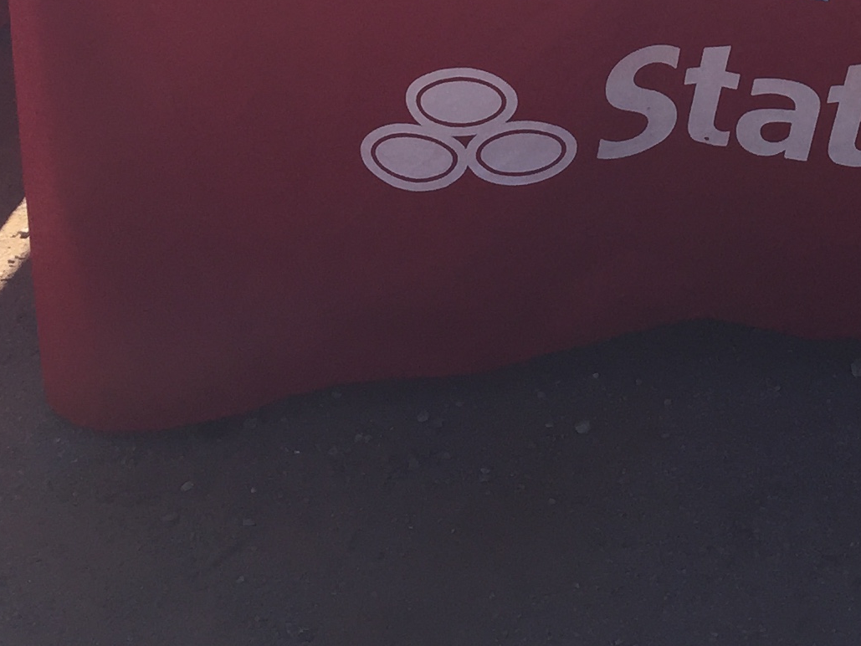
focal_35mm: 92
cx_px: 906
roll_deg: -0.8
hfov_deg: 20.5
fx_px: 2289
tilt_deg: -10.9
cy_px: -324
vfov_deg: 14.9
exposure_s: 1/1721
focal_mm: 4.15
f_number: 2.2
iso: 32
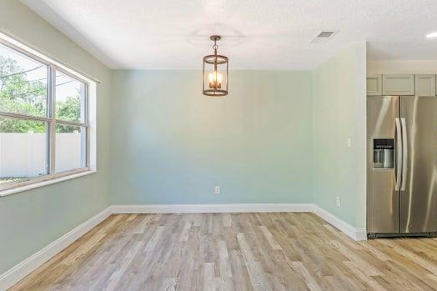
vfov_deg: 55.7
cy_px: 154
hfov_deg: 76.9
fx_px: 275
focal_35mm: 23
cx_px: 214
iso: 250
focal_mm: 11
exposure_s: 1/400
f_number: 9
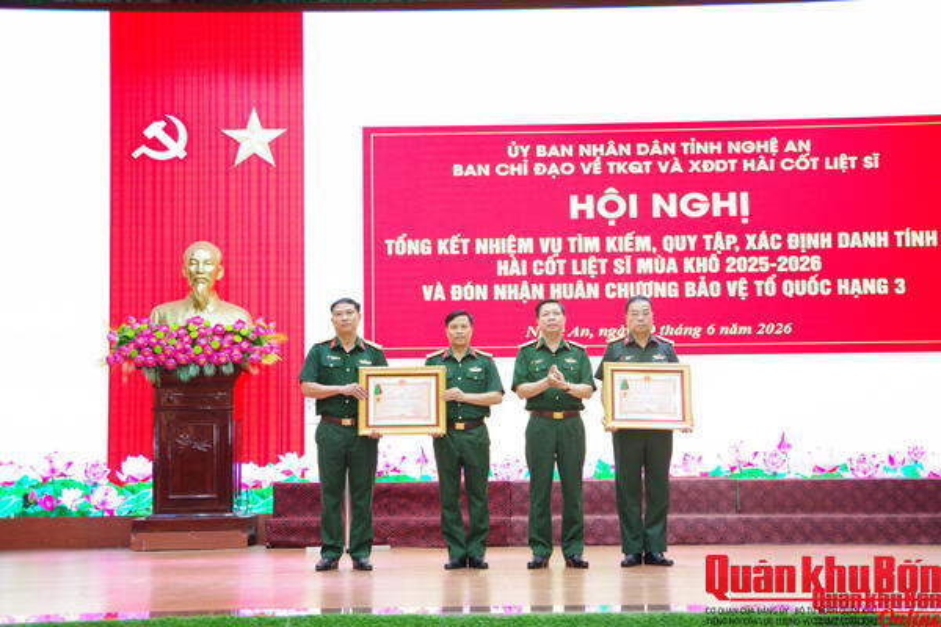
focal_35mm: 54
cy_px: 314
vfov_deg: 25.1
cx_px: 470
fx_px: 1411
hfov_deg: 36.9
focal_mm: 36
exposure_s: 1/180
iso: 3200
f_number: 4.5
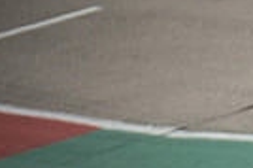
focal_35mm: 2598
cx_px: 508
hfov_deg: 0.8
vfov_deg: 0.5
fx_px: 18236
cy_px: 269
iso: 640
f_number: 5.6
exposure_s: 1/3200
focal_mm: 400
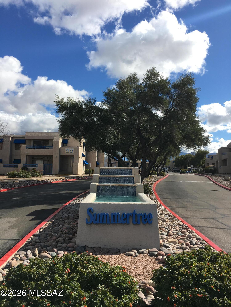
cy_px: 154
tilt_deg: +5.6
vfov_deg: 61.7
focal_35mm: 29
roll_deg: +0.7
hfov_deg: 48.2
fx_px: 258
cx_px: 116
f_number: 2.2
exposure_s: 1/1508
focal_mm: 4.15
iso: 25
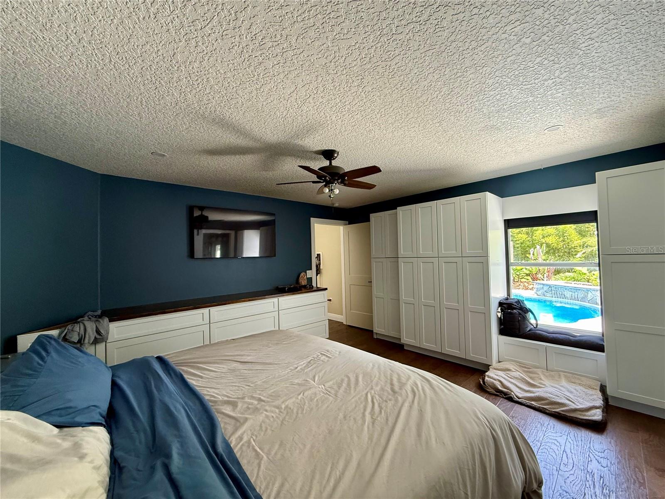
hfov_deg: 102.1
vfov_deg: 85.7
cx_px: 332
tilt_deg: +0.8
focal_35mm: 14
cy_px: 250
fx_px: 269
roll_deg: +1.2
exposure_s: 1/99
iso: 320
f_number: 2.2
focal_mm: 2.22
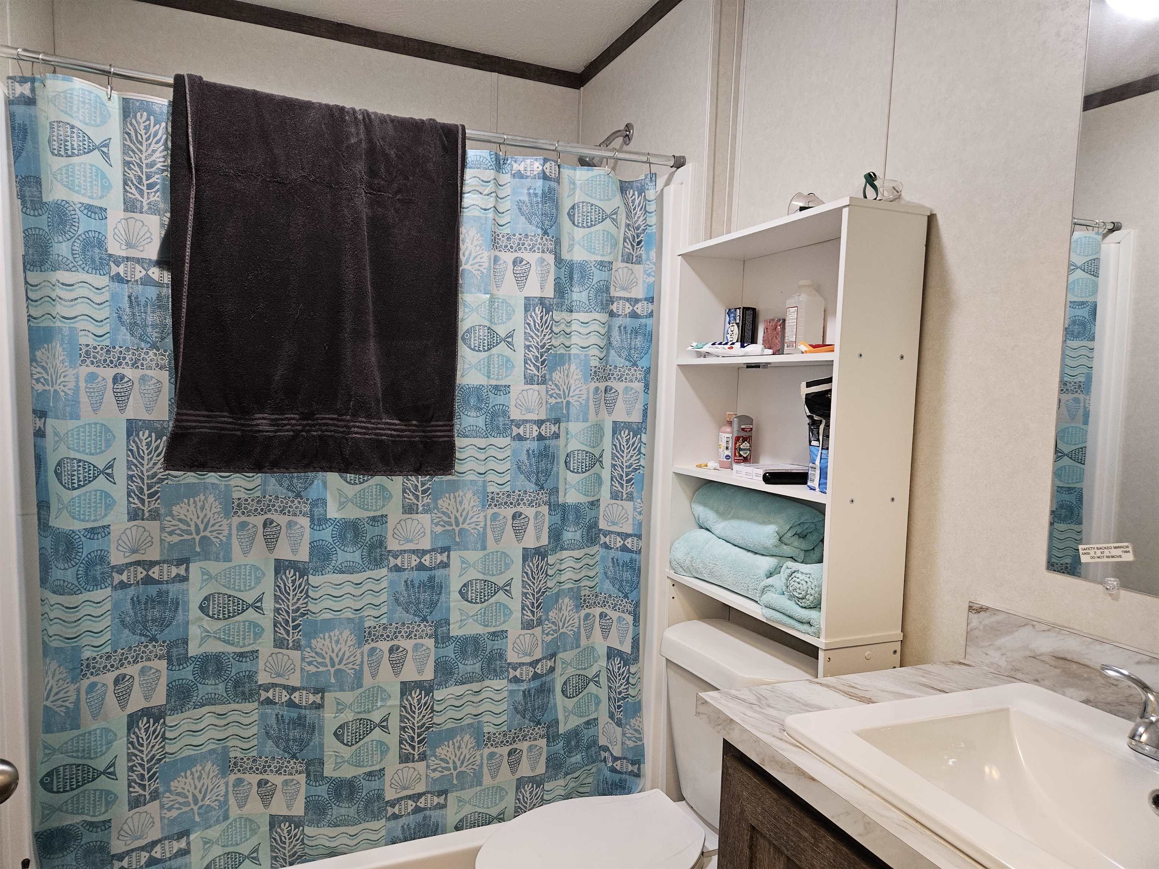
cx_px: 580
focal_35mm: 23
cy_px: 434
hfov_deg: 73.9
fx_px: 770
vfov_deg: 58.9
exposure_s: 1/120
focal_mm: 5.4
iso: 800
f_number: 1.8
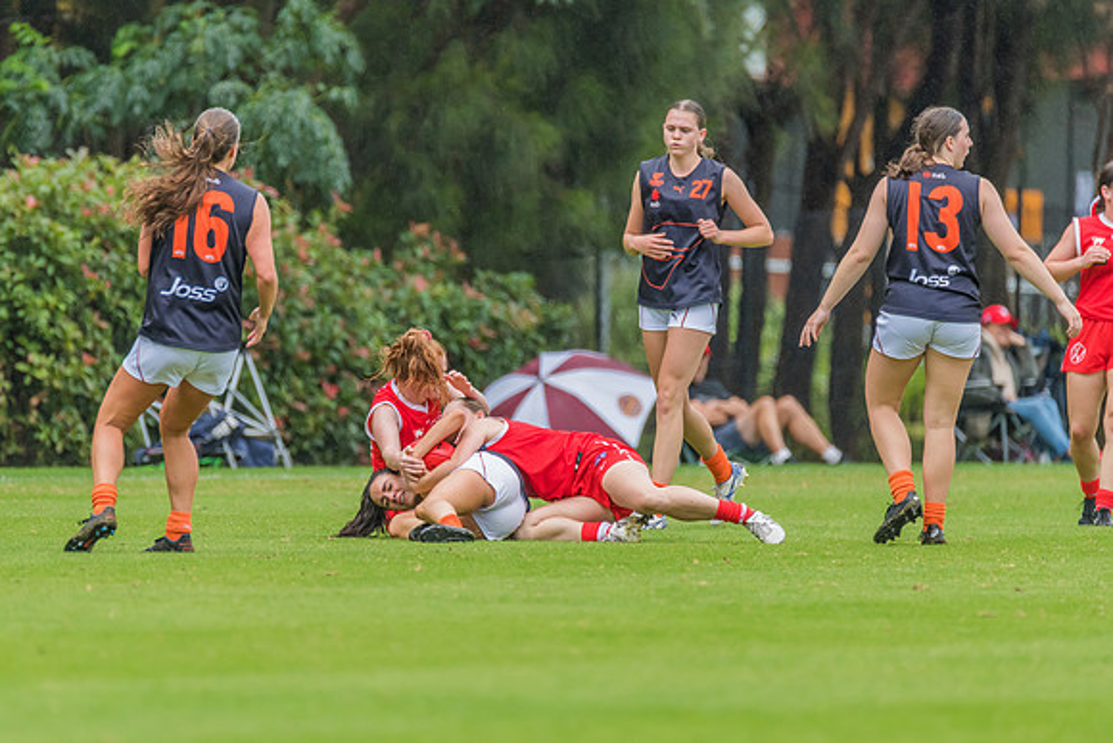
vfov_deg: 2.1
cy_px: 389
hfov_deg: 3.1
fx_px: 20718
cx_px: 447
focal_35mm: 670
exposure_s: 1/1250
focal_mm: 550
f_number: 7.1
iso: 800
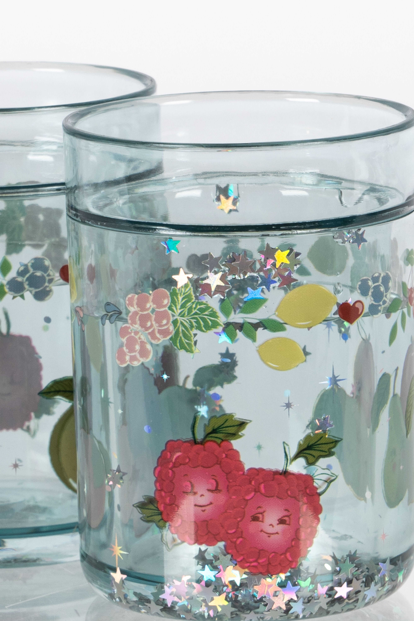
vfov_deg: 19.5
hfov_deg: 13.0
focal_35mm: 105
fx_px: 1811
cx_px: 207
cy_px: 310
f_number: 18
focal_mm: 105
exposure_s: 1/125
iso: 50
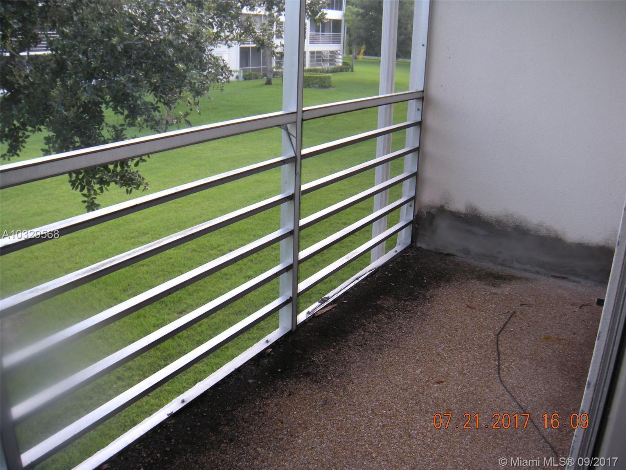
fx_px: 633
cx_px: 313
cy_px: 235
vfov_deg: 40.7
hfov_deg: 52.6
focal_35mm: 35
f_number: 3.8
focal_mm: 5.9
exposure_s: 1/54.8
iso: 64
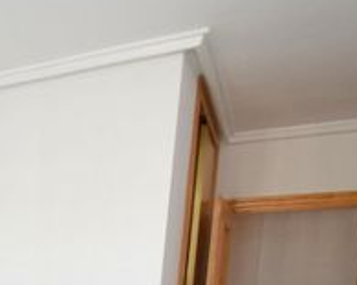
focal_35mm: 51
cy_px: 380
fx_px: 539
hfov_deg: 29.1
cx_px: -116
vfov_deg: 25.2
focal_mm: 10
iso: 720
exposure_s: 1/250
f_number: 4.5
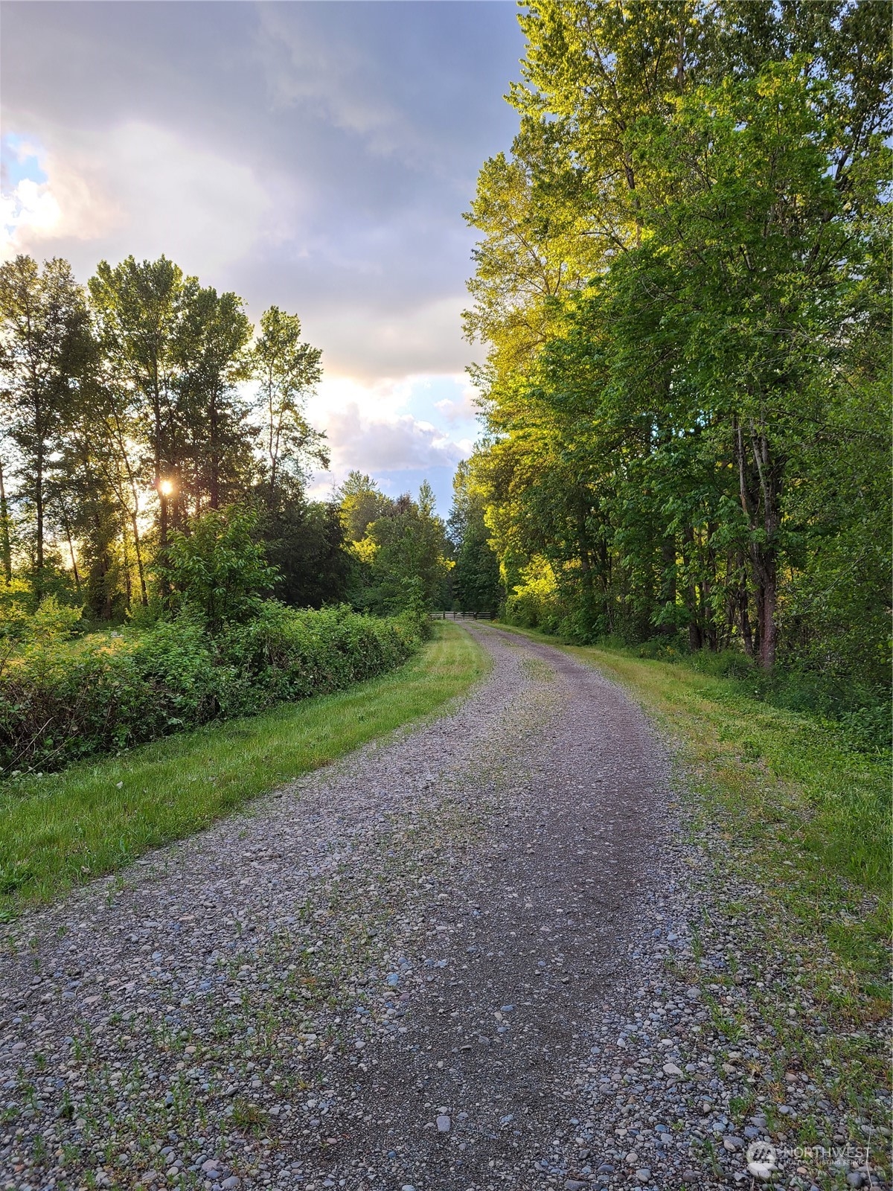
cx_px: 446
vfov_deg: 67.3
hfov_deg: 53.1
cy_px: 596
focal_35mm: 26
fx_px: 894
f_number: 1.8
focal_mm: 5.4
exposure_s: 1/119
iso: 40
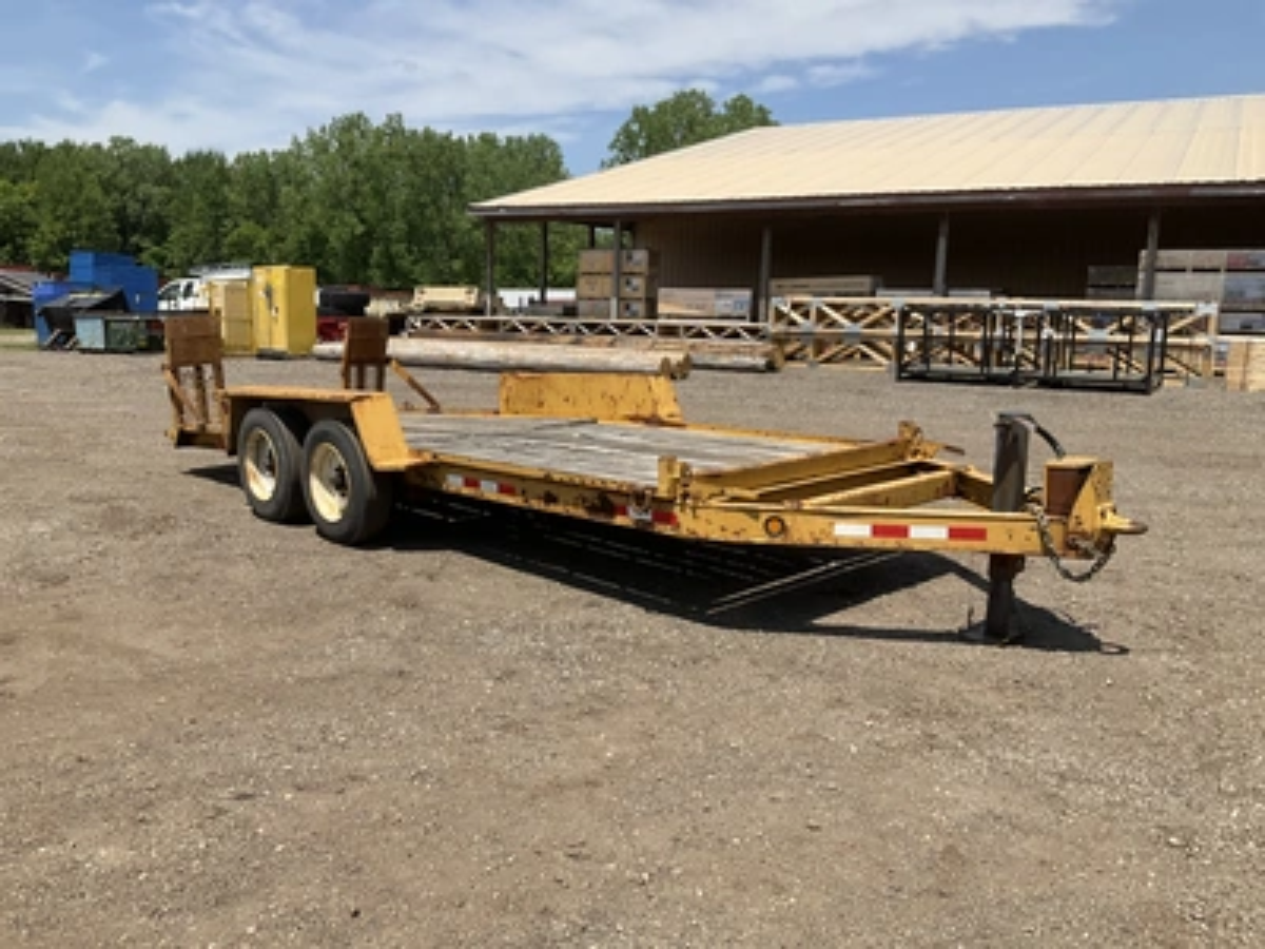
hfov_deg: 61.7
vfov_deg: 48.2
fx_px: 1060
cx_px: 632
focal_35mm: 29
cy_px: 474
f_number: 1.8
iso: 25
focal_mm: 3
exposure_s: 1/1984
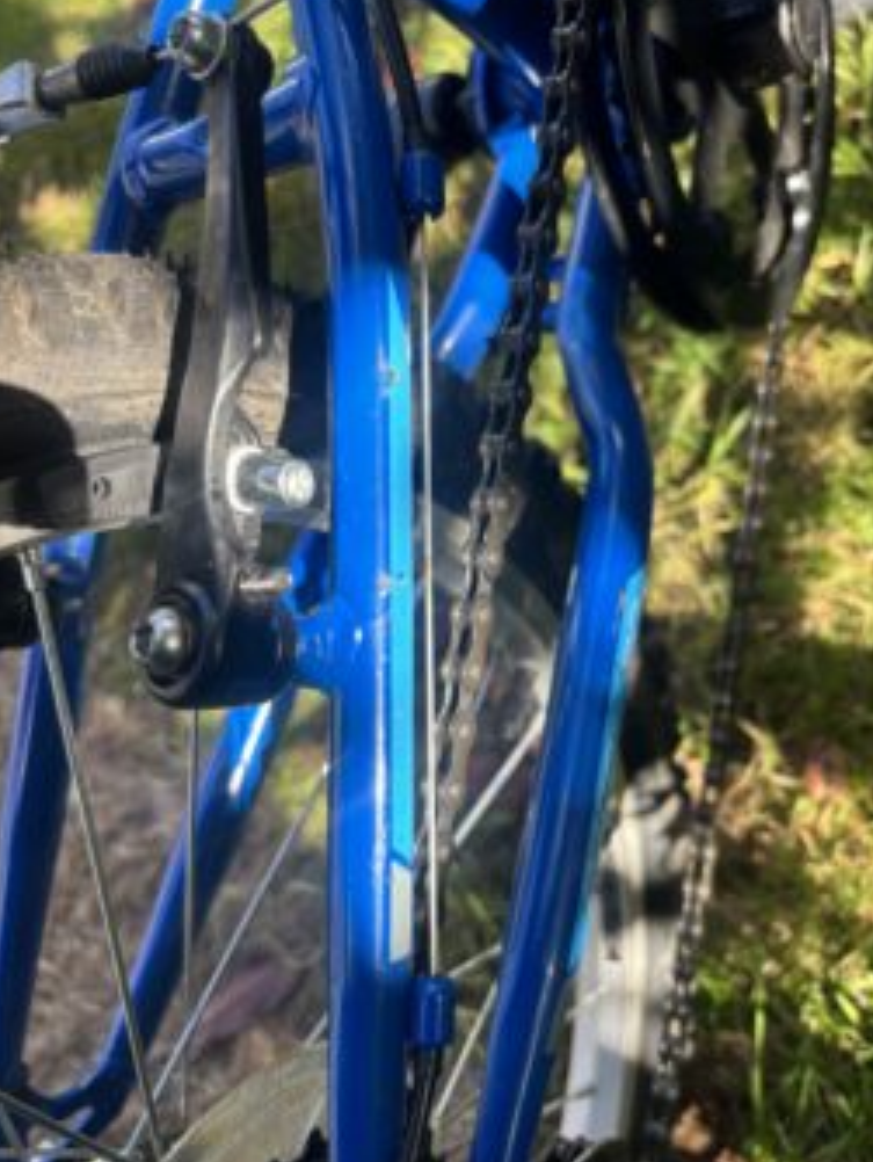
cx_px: 456
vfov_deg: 63.4
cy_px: 602
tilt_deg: -56.2
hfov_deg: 49.8
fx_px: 940
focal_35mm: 28
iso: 50
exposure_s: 1/279
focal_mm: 5.96
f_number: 1.6
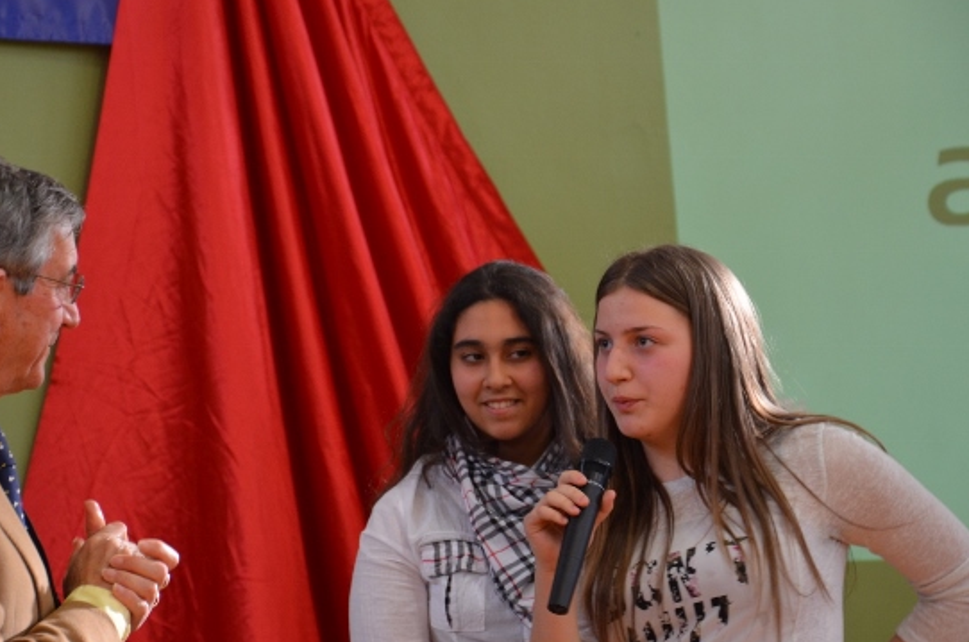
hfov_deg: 13.7
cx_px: 427
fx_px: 4045
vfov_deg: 9.1
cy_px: 334
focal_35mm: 151
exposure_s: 1/30
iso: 800
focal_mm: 85
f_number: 5.6
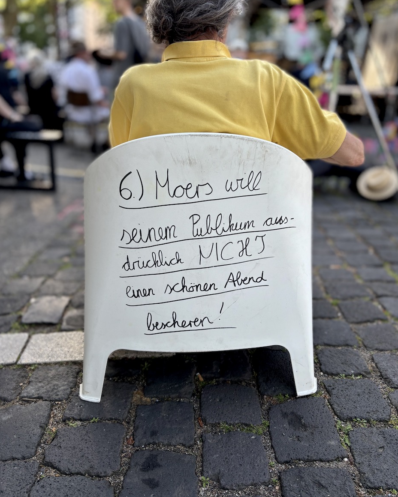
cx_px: 204
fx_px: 412
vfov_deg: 62.1
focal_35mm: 28
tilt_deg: -19.8
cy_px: 225
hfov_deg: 51.5
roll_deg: -2.4
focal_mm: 5.96
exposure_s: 1/736
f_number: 1.6
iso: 50
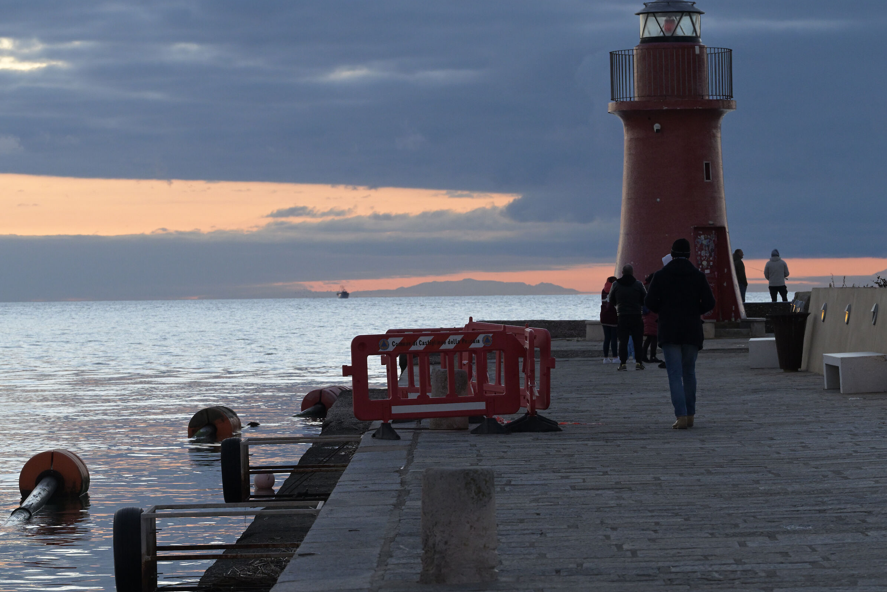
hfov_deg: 13.0
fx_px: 3893
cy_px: 296
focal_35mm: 158
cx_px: 446
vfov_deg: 8.7
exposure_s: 1/320
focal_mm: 105
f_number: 8
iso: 1600
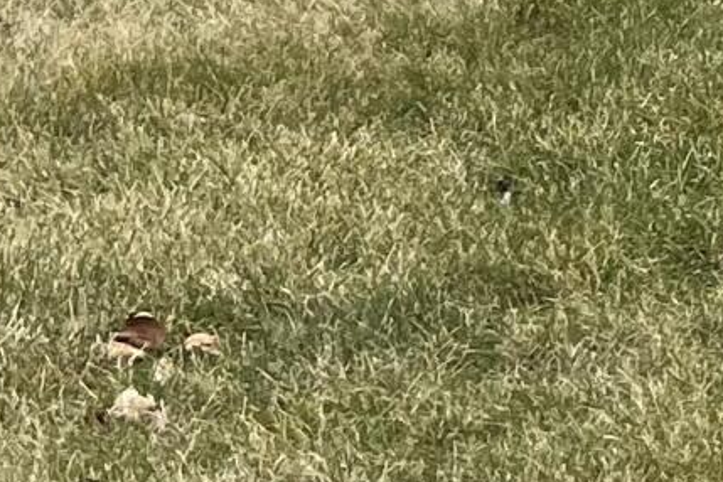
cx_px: 2019
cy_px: -755
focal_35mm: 189
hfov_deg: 9.2
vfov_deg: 6.8
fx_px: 3795
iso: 32
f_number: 1.6
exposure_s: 1/1439
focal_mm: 5.1
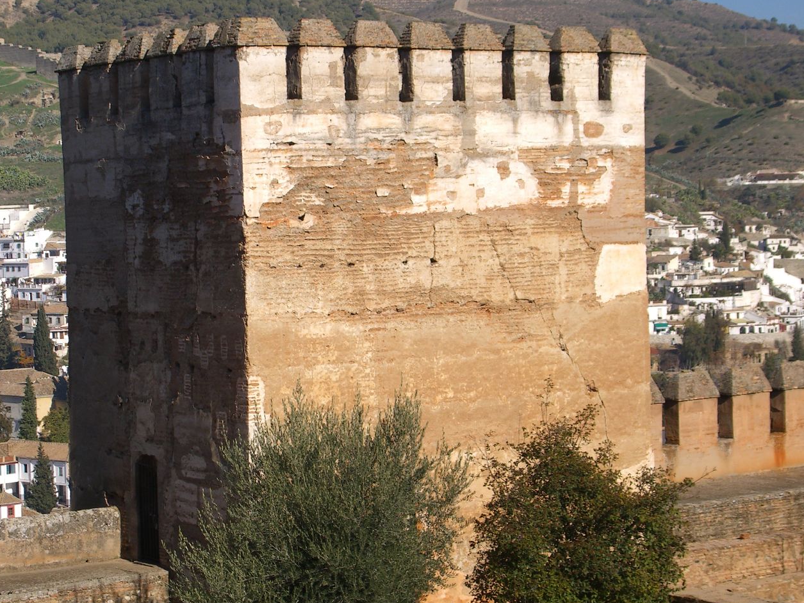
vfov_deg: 14.5
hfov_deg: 19.3
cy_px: 277
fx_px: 2369
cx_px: 364
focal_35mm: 102
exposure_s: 1/500
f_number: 6
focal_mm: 16.6
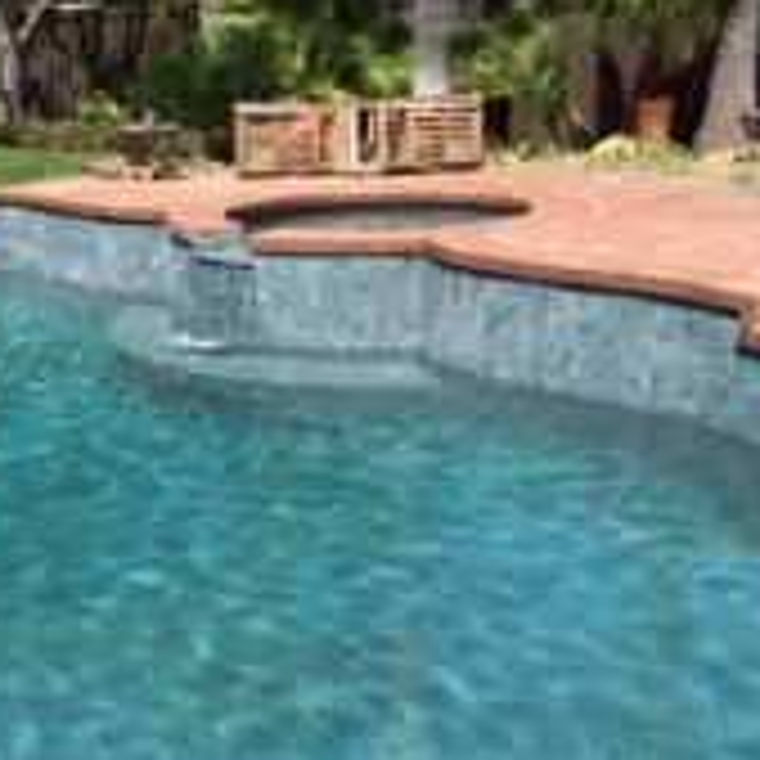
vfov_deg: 31.6
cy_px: 573
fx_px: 1316
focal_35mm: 53
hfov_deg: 31.3
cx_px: 148
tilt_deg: -21.9
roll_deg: +1.3
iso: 32
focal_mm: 4.15
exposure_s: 1/1647
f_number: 2.2
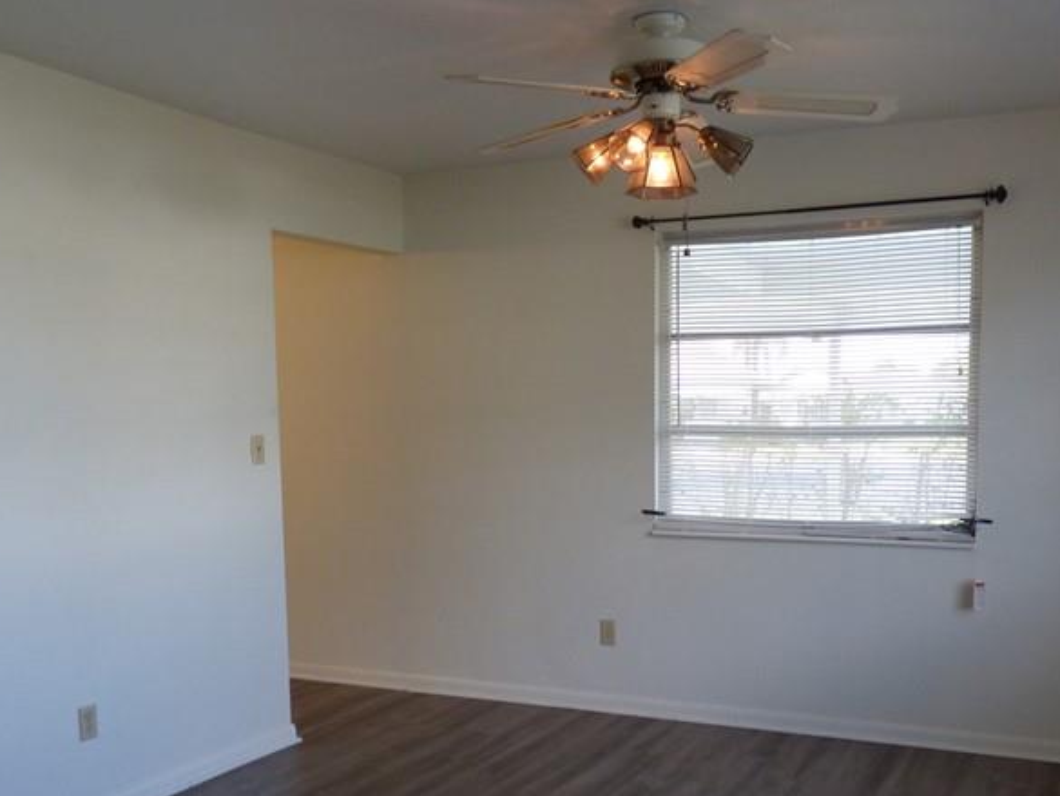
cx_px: 609
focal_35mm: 35
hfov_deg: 52.4
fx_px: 1072
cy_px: 520
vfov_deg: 40.3
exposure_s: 1/60
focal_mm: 3.58
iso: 160
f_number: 2.8
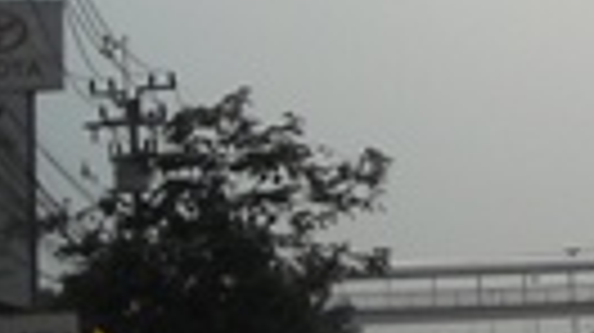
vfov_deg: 7.0
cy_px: 58
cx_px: 1156
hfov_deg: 11.3
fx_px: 2723
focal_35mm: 173
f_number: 5.6
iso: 64
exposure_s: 1/1353
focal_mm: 5.7
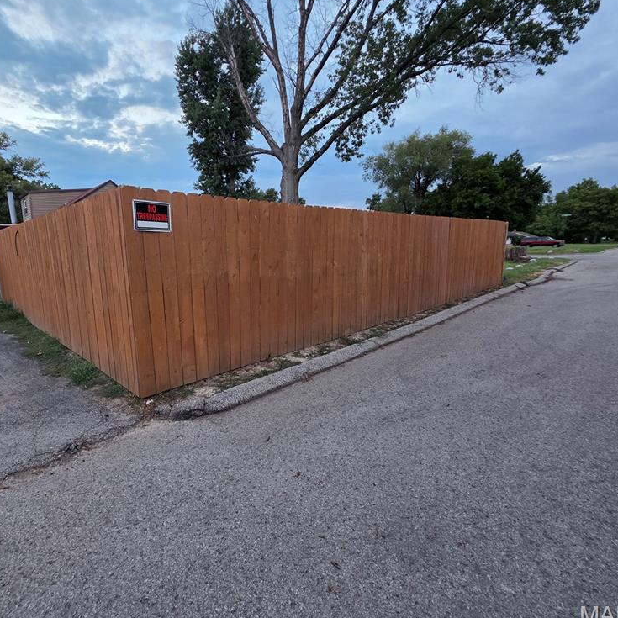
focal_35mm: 16
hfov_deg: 85.8
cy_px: 310
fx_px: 323
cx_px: 234
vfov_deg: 87.4
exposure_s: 1/120
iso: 125
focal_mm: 2.2
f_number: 1.9
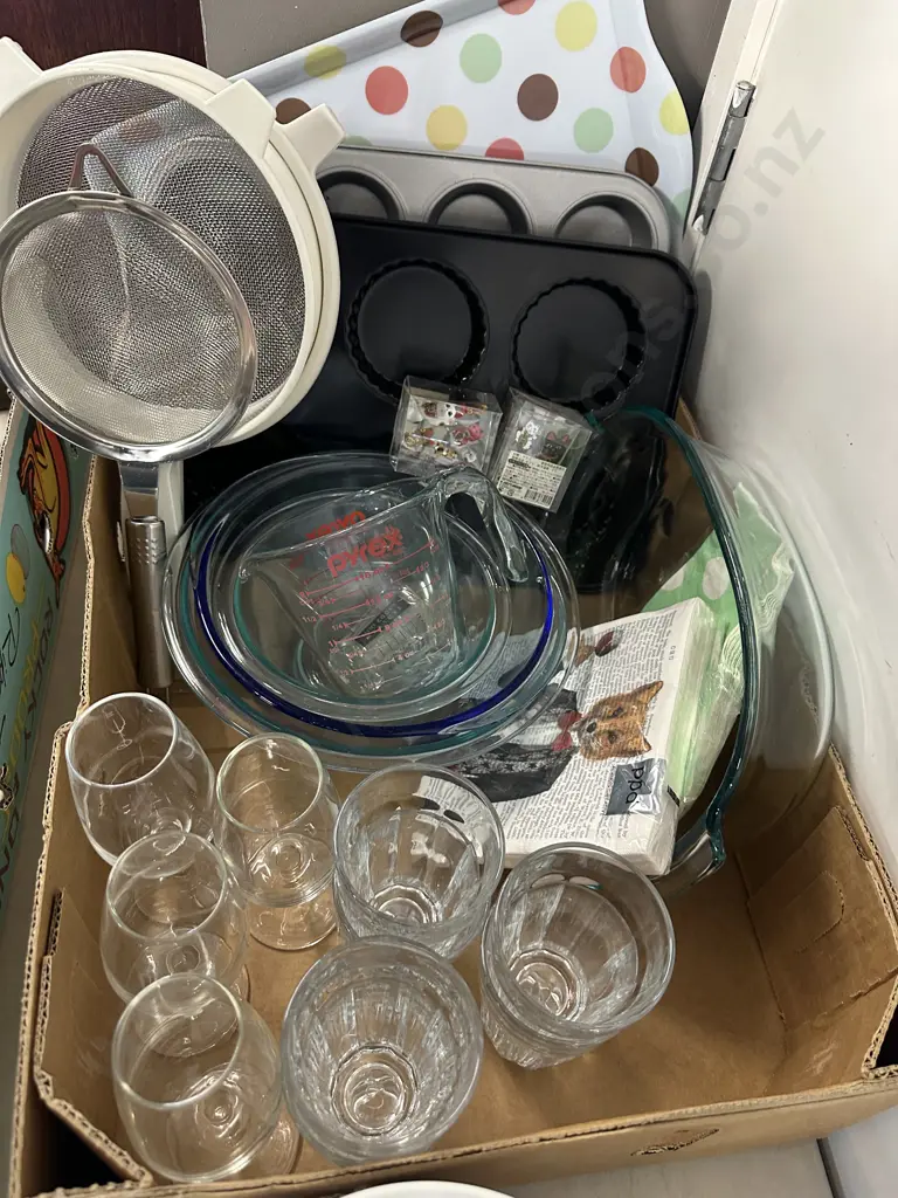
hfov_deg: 56.8
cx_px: 449
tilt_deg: -49.6
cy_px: 599
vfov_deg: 71.6
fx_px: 830
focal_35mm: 24
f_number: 1.78
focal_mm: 6.86
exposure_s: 1/50
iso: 400
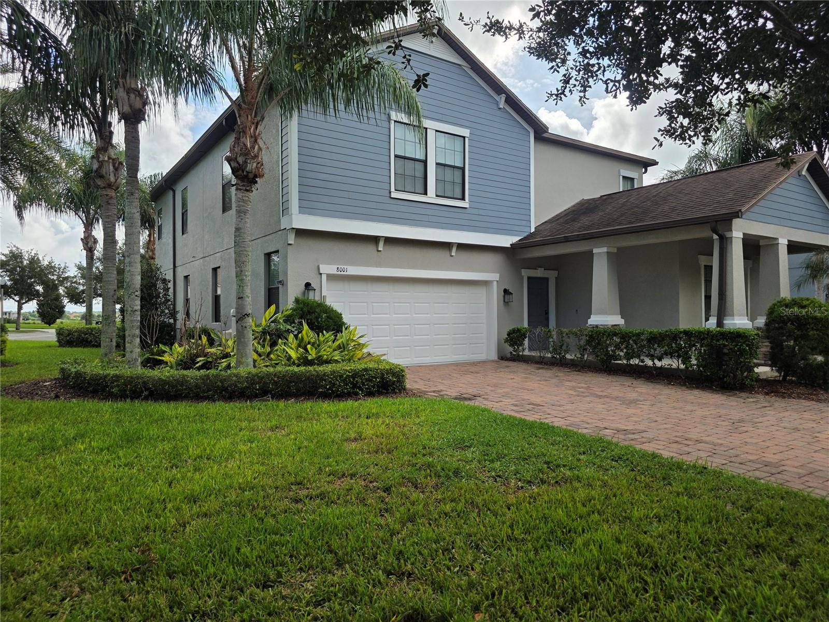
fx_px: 551
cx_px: 414
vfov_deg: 58.9
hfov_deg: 73.9
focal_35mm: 23
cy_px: 311
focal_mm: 6.3
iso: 80
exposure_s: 1/7333
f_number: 1.7
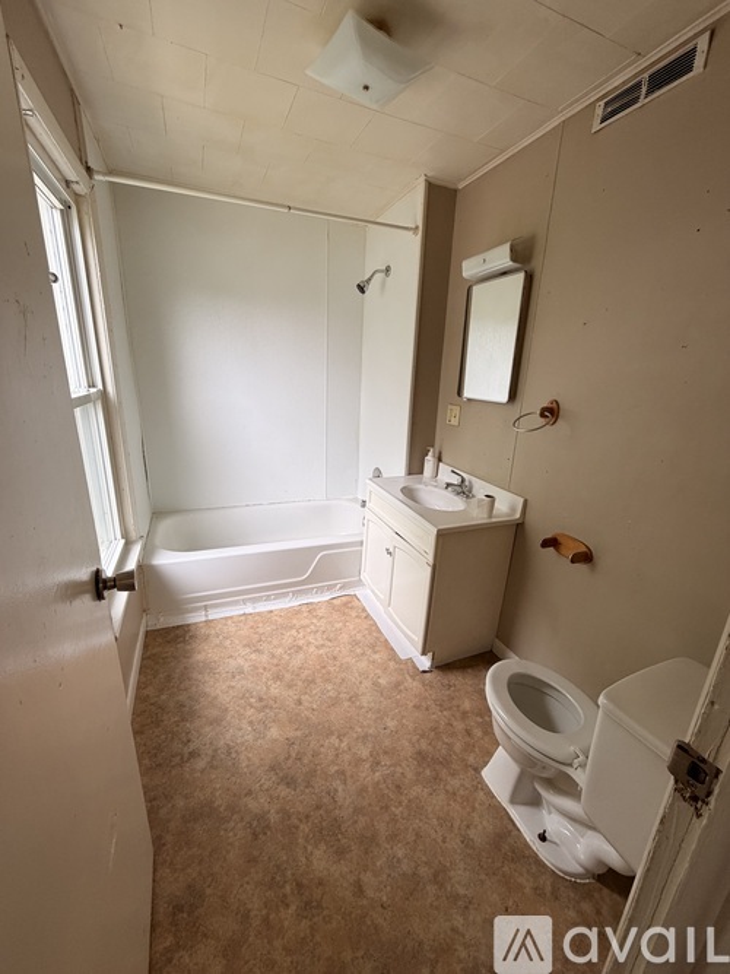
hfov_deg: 85.7
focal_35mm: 14
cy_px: 487
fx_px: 394
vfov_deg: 102.1
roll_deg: -2.4
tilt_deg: -16.5
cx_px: 365
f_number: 2.2
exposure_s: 1/120
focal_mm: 2.22
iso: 200
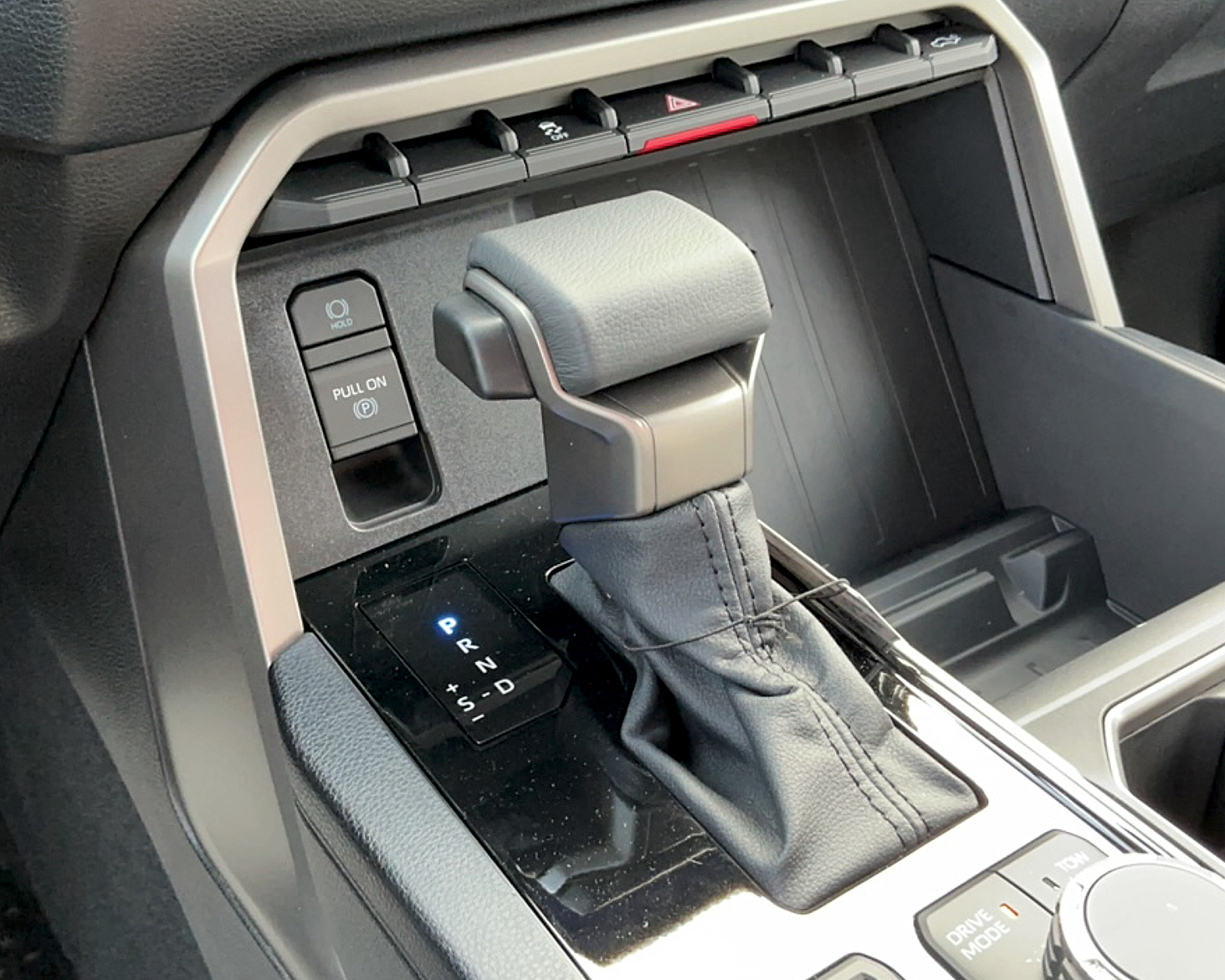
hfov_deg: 55.7
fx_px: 1160
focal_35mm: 32
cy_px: 483
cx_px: 597
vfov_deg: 45.8
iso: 125
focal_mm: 3
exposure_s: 1/60
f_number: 1.8
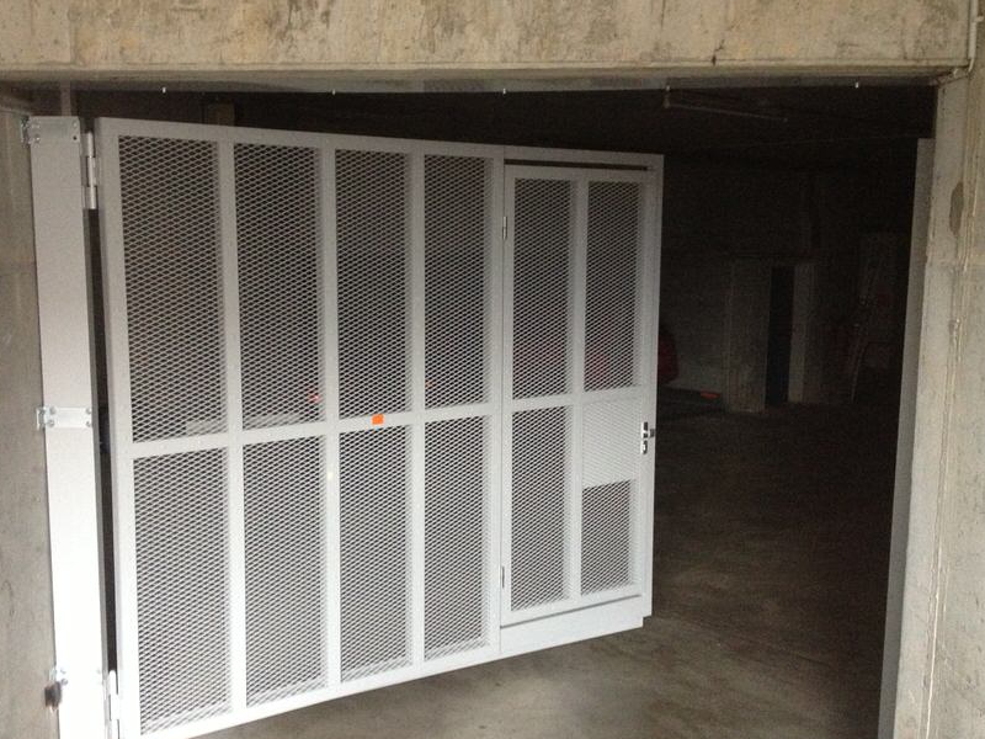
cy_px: 404
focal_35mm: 42
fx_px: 1195
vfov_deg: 34.3
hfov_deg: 44.7
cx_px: 444
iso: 400
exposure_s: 1/15
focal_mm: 4.28
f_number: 2.4
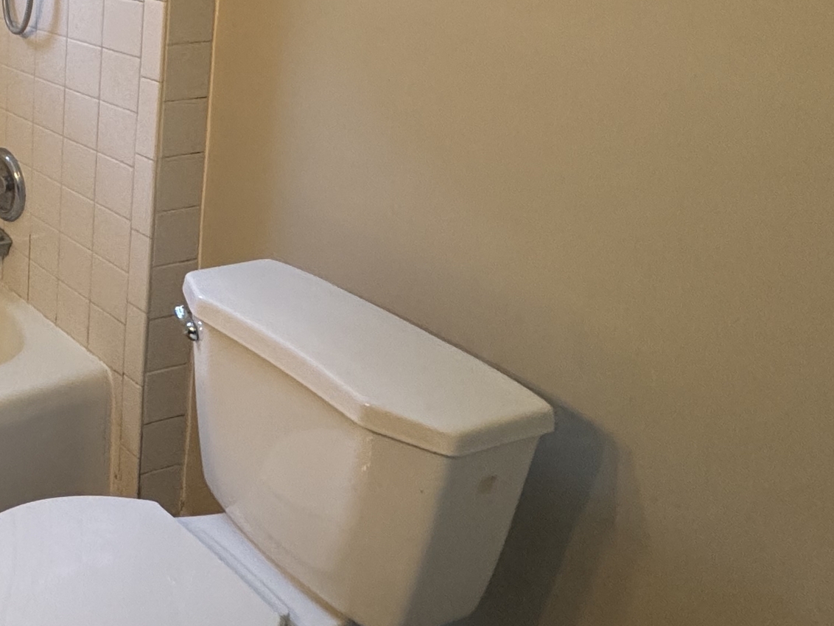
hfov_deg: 35.8
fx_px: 916
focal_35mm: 38
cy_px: -13
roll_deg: -0.4
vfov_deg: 34.1
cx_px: -212
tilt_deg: -7.6
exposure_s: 1/120
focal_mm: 2.22
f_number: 2.2
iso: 250
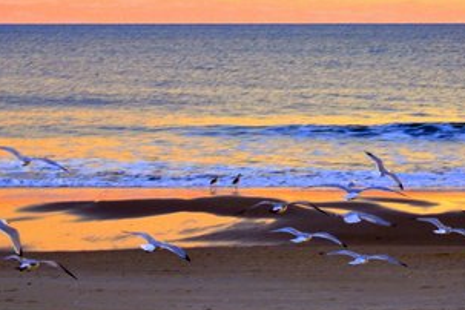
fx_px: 1689
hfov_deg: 15.6
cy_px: 131
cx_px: 364
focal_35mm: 131
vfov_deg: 10.5
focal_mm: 55
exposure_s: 1/100
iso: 200
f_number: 5
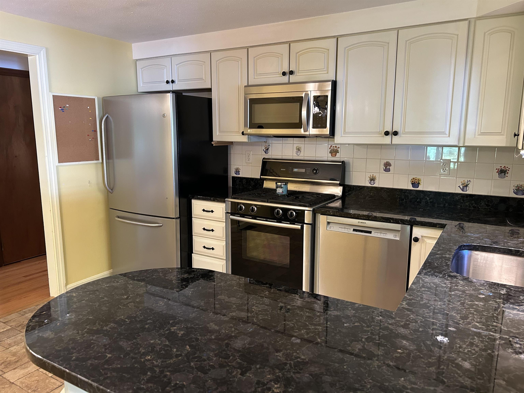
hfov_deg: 67.3
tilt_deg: -9.5
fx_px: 394
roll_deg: +0.1
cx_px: 262
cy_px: 196
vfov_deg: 53.1
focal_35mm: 26
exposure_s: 1/60
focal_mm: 5.7
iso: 250
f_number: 1.5
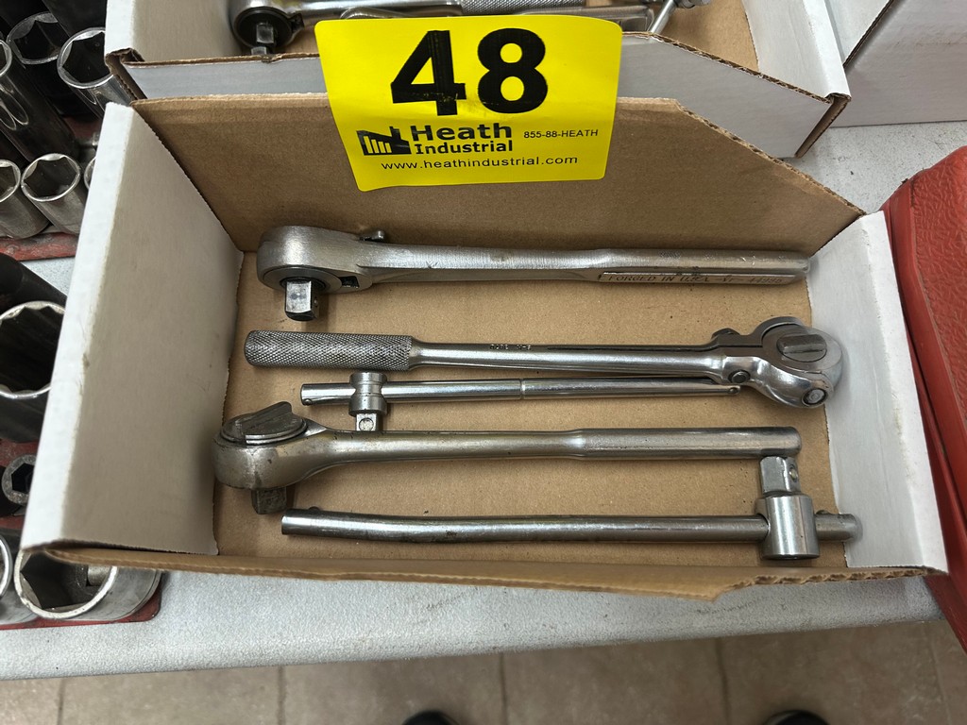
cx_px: 484
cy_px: 362
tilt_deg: -72.4
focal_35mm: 24
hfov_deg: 71.6
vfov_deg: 56.8
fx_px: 670
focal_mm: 6.86
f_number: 1.78
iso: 125
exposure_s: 1/106
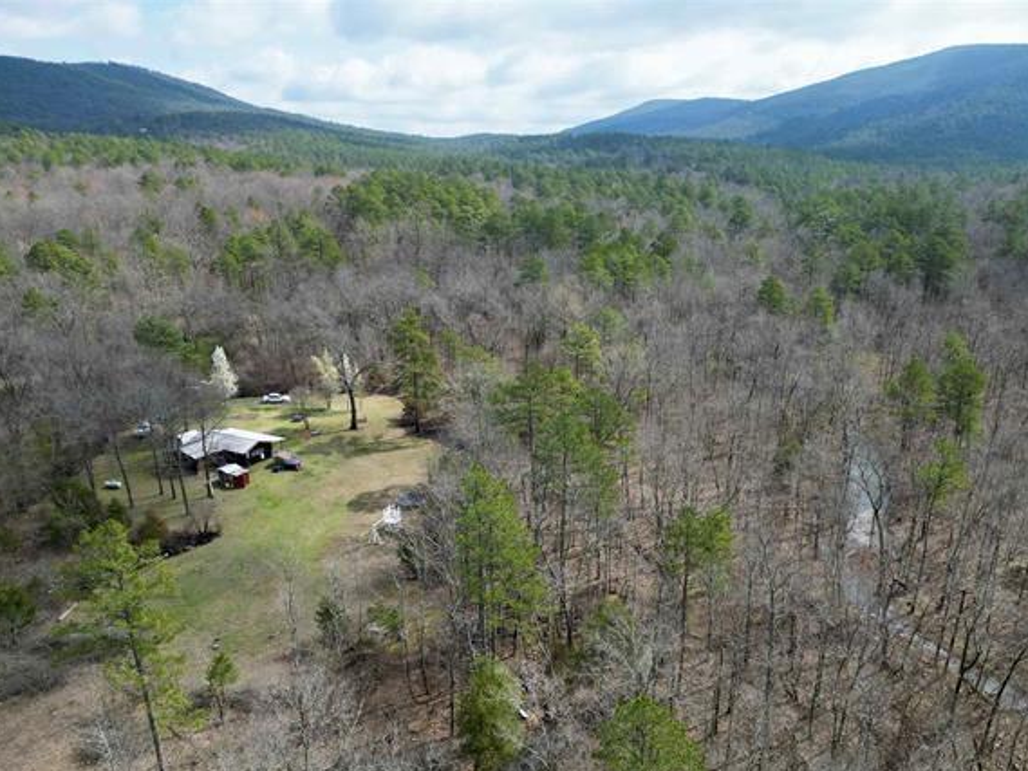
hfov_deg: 65.3
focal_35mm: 27
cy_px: 432
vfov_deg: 51.3
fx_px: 802
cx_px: 542
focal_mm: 6.72
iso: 140
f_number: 1.7
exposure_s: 1/2000
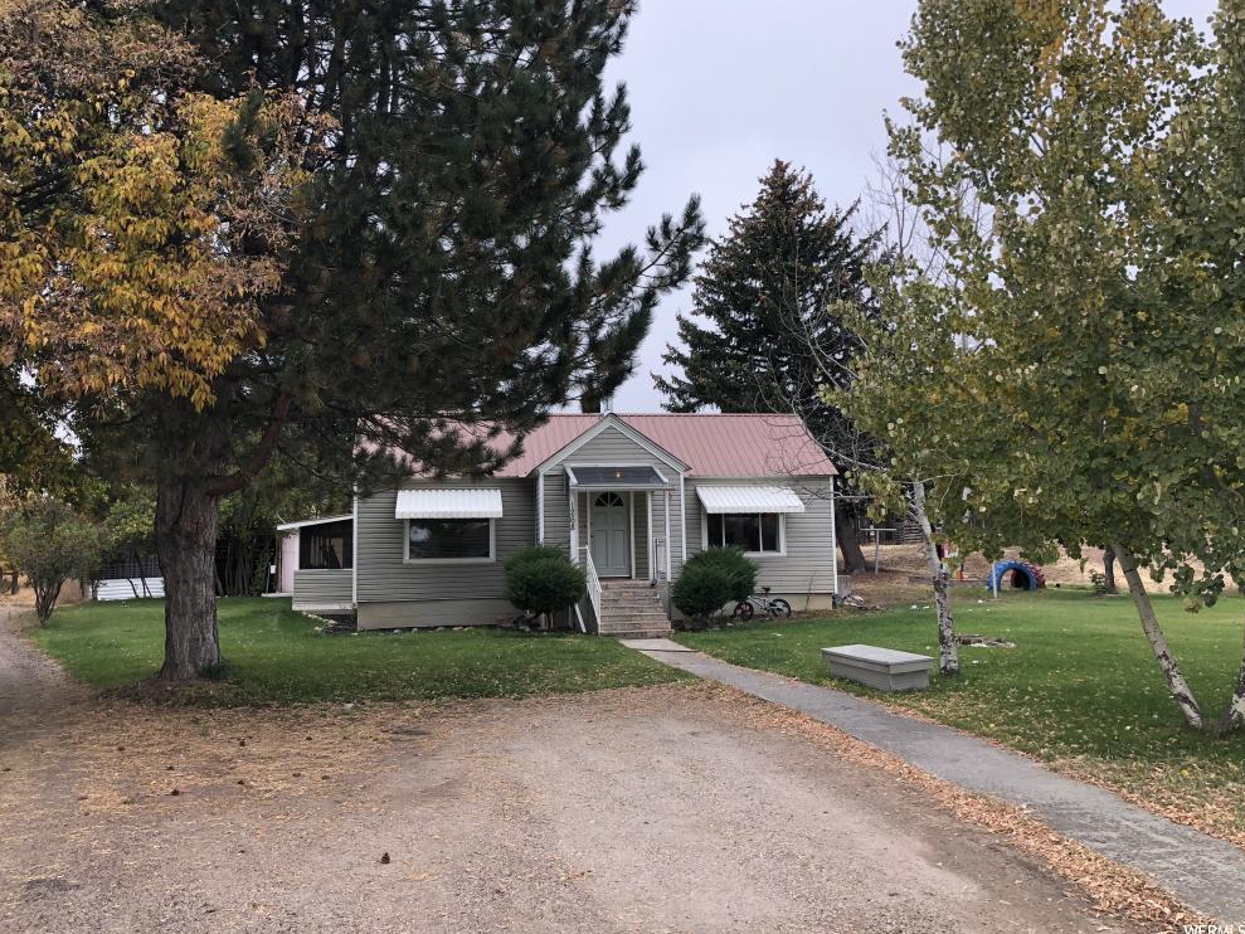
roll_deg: +1.7
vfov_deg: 48.2
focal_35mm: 29
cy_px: 457
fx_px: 1043
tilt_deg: +5.9
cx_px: 604
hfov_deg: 61.6
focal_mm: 4
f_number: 1.8
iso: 20
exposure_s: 1/168
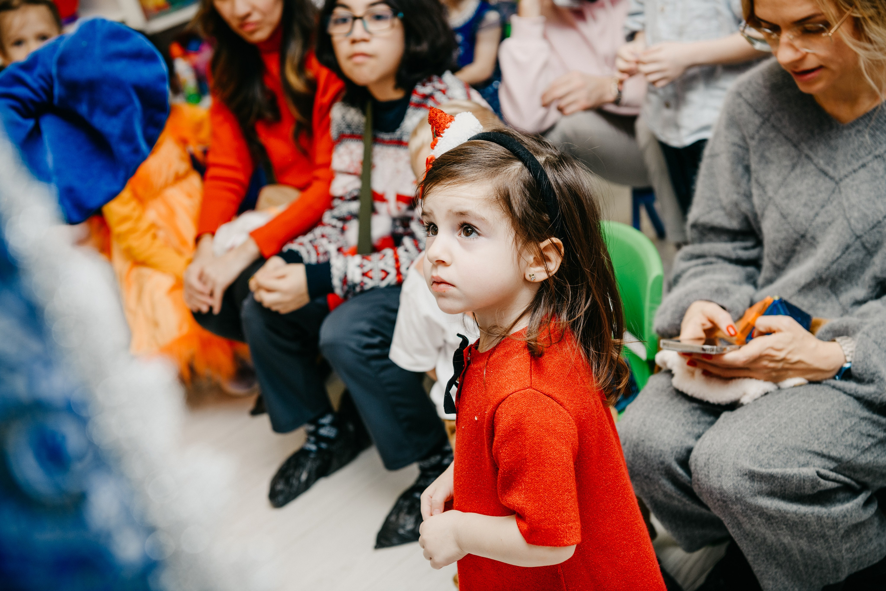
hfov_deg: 38.2
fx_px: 1280
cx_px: 443
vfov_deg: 26.0
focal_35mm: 52
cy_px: 296
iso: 250
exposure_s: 1/160
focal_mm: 52
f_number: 4
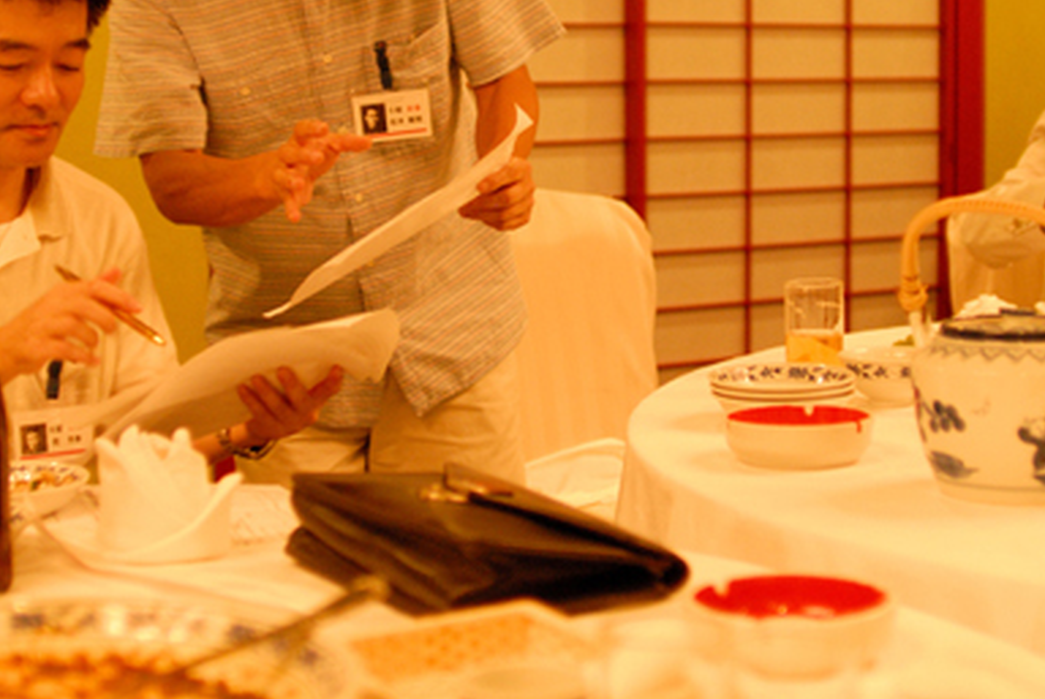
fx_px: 2034
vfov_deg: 19.3
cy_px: 159
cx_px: 561
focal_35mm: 70
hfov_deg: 28.8
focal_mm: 28
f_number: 2
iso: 800
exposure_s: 1/80
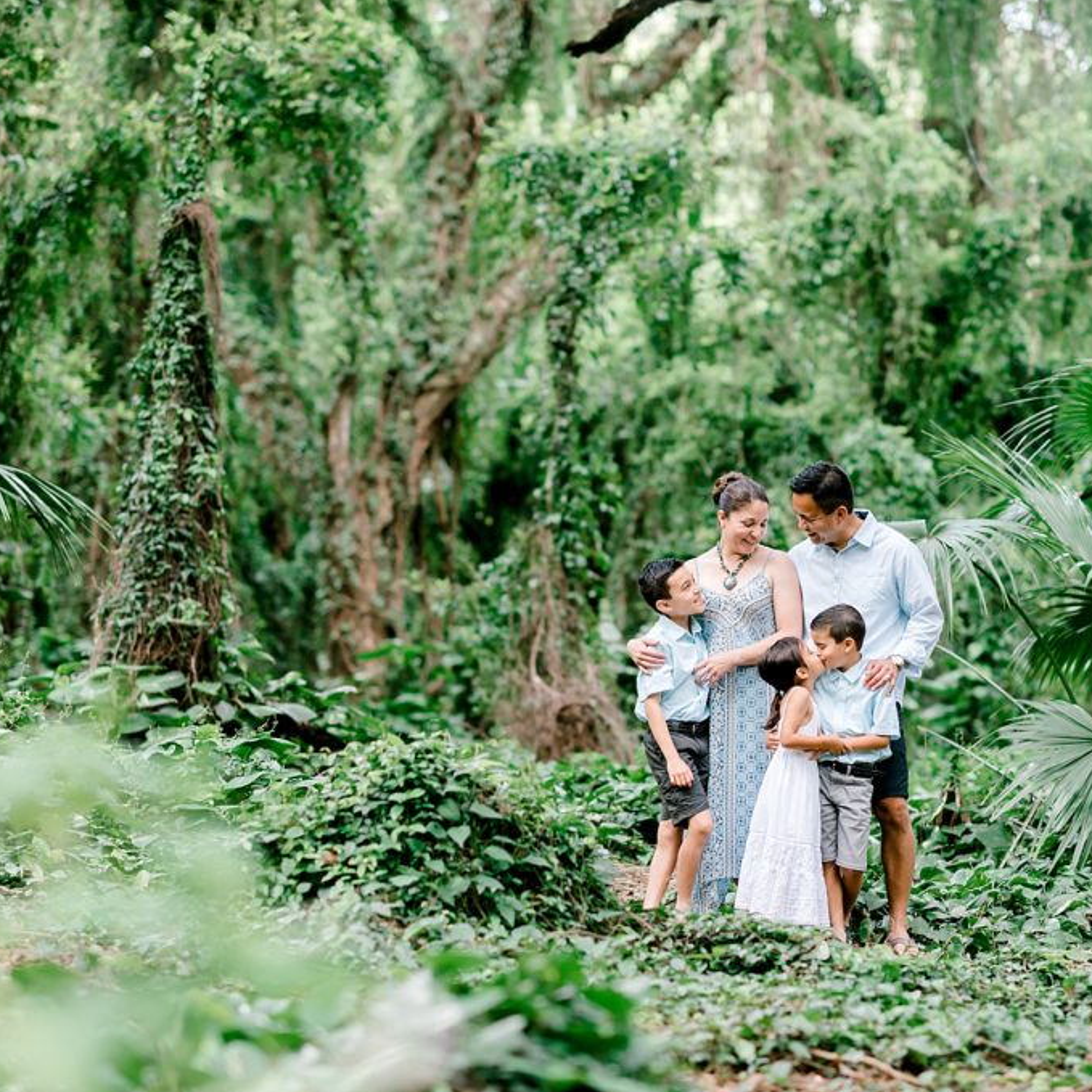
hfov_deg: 16.0
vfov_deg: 16.0
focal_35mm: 109
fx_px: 3890
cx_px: 664
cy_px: 546
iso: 320
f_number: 2.2
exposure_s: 1/320
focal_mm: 85
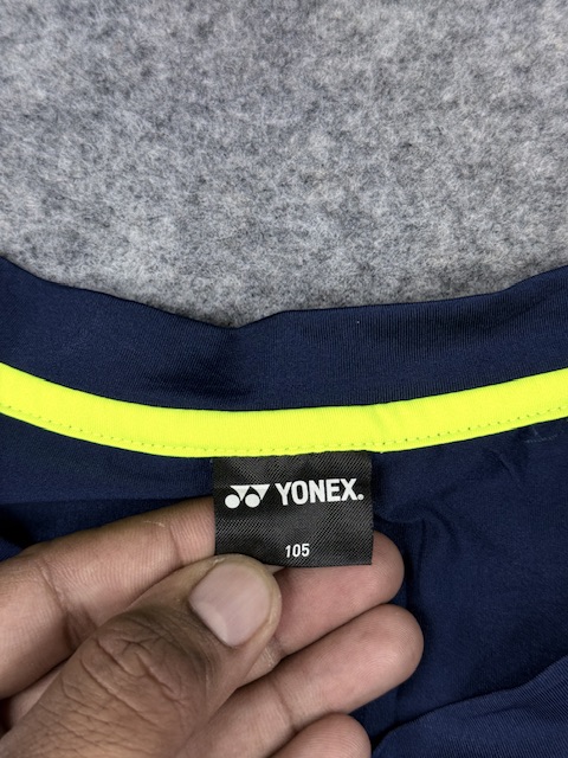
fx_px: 1050
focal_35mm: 48
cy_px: 379
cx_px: 284
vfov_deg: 39.7
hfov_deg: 30.3
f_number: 1.78
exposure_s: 1/121
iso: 50
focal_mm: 6.76
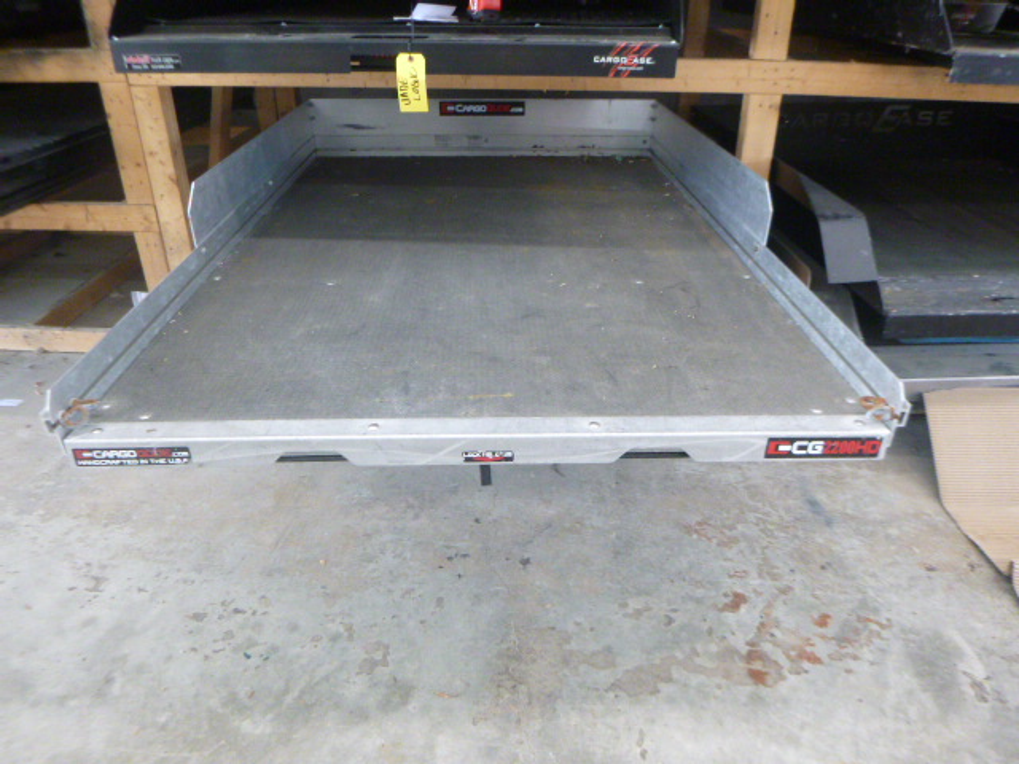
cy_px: 382
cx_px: 510
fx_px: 736
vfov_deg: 54.9
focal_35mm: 25
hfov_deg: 69.4
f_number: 3.9
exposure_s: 1/30
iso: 400
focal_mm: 4.5
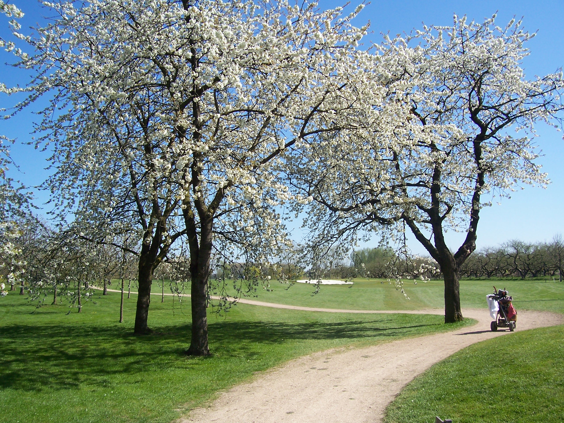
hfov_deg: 54.0
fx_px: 554
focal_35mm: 34
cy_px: 212
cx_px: 282
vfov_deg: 41.8
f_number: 5.6
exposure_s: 1/350
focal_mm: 5.6
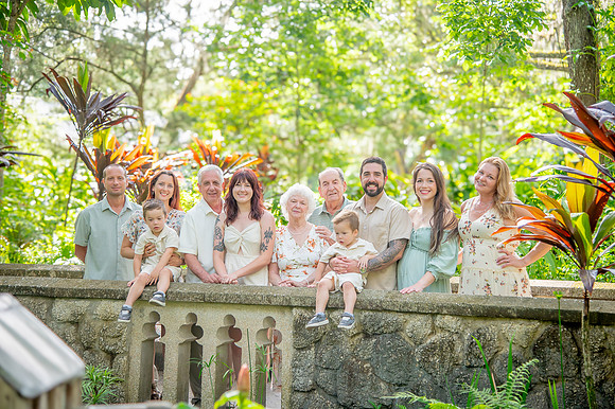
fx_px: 1127
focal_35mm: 66
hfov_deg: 30.5
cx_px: 308
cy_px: 204
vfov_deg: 20.6
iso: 400
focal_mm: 66
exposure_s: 1/250
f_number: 4
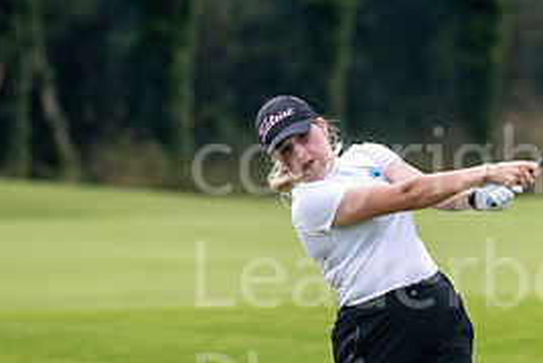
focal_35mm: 750
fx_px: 11318
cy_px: 289
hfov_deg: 2.7
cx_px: 366
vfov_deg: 1.8
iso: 200
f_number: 5
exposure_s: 1/1250
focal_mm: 300
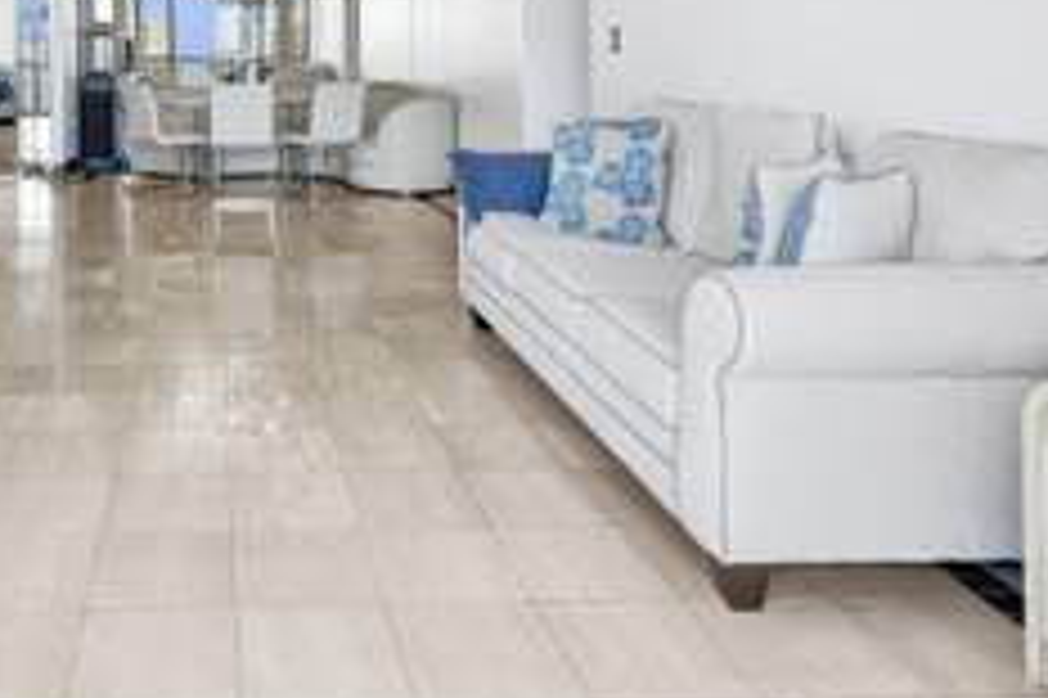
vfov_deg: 36.7
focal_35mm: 33
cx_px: 229
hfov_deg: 53.9
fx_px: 960
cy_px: 38
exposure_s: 1/160
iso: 400
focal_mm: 16
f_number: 4
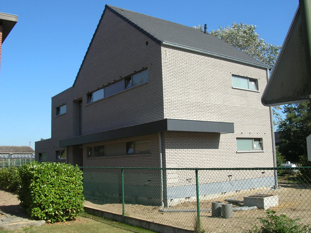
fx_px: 323
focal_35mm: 36
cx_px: 156
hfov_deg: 51.4
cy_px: 116
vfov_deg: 39.6
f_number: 3.7
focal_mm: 6
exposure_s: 1/498
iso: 50
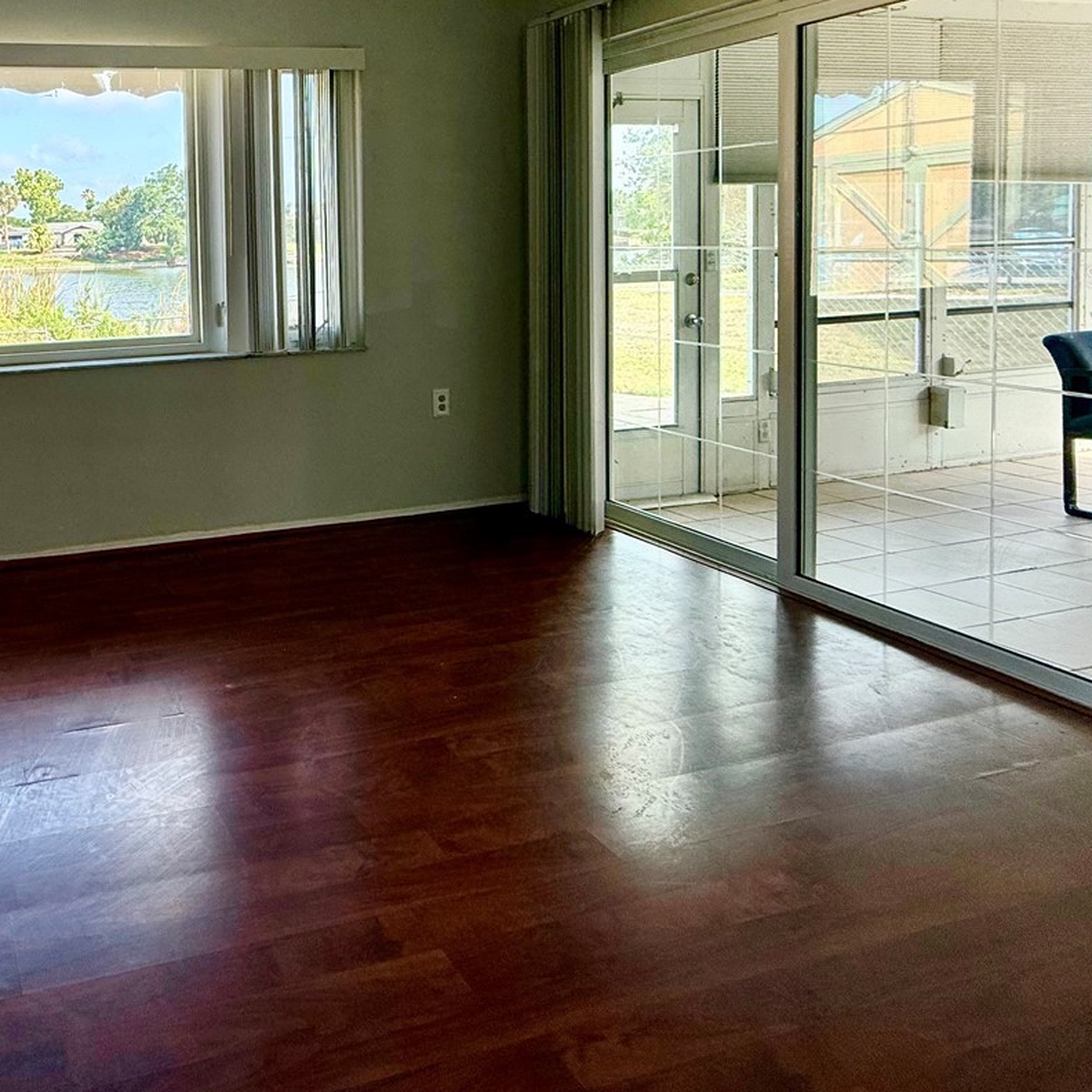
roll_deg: +1.7
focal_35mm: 25
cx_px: 113
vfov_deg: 59.6
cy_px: 276
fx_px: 892
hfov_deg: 54.9
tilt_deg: -1.9
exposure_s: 1/154
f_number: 2.2
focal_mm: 2.22
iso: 64
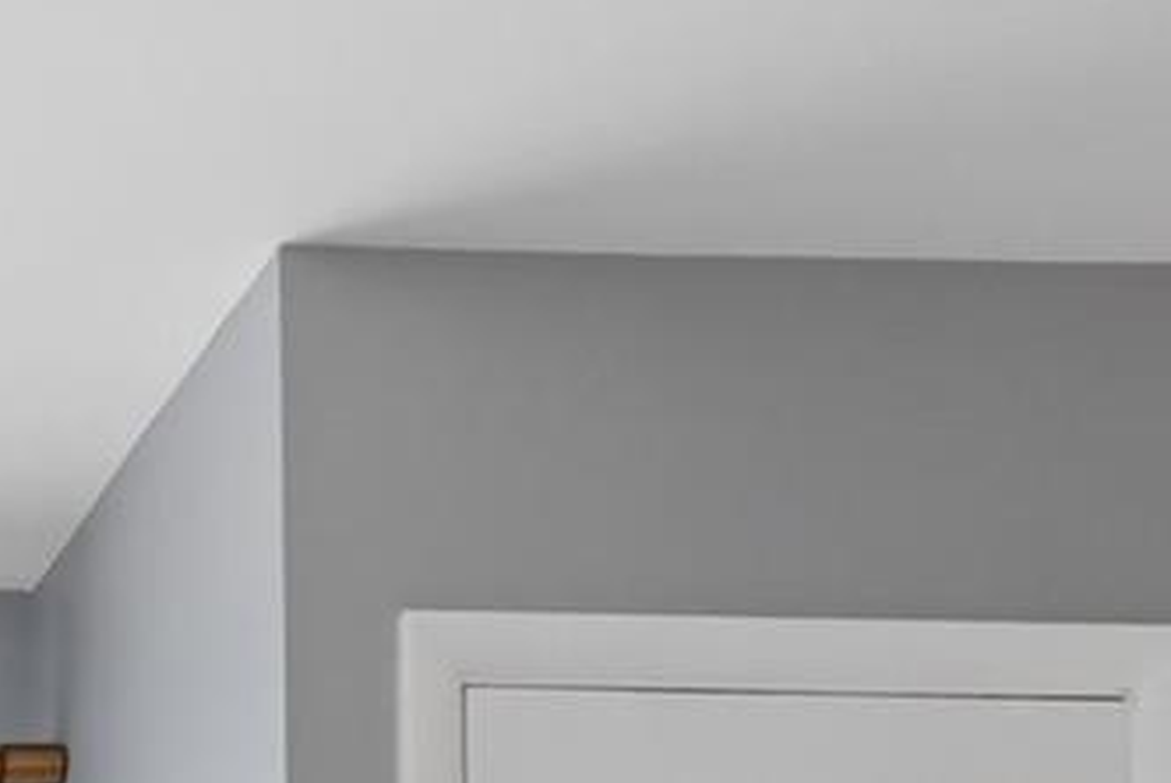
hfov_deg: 20.3
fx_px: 2585
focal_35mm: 79
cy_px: 1806
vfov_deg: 13.3
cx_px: -776
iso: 400
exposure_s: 1/25
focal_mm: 11
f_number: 8
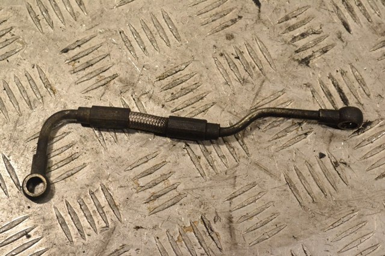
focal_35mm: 72
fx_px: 770
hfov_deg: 28.1
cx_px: 192
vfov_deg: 18.9
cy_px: 128
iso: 3200
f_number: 11
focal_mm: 48
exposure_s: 1/500
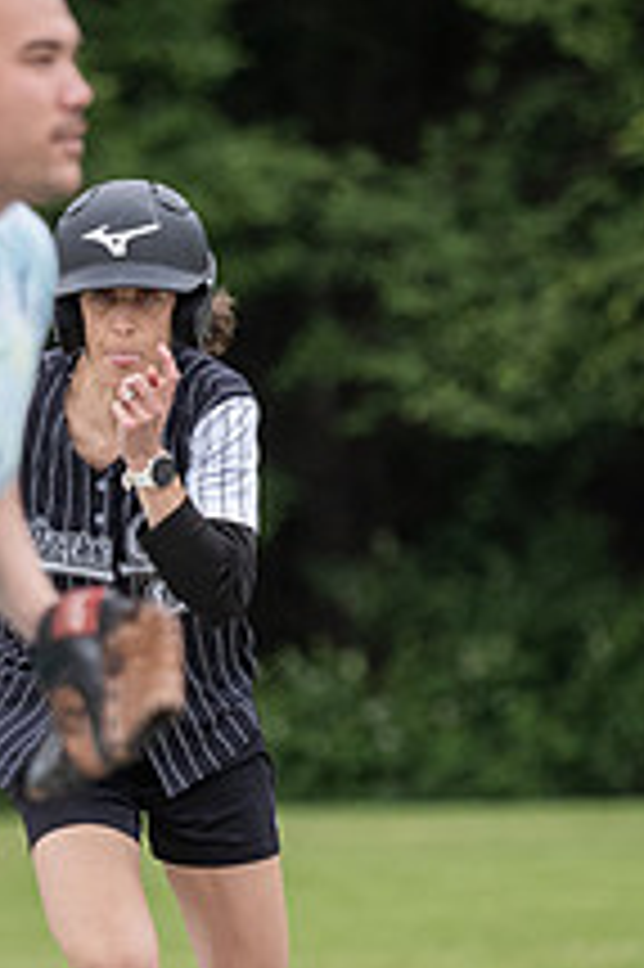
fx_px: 17576
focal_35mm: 654
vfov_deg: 3.2
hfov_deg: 2.1
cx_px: 106
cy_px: 756
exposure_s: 1/2000
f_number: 2.8
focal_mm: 150
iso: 800
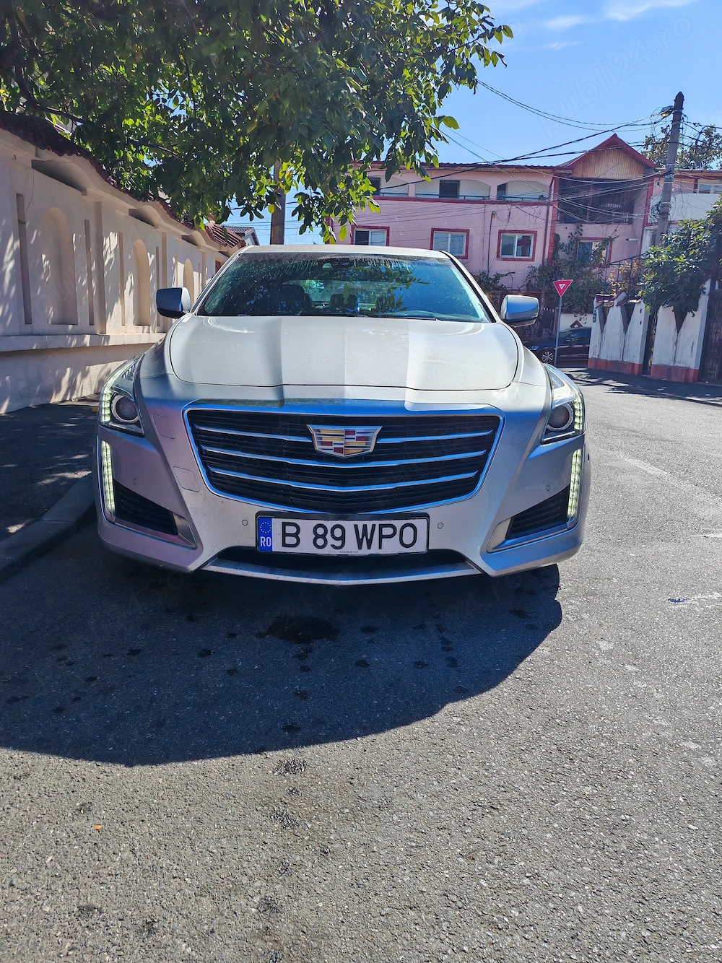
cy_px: 482
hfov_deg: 54.9
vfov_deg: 69.4
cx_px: 361
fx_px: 695
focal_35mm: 25
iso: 50
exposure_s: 1/2300
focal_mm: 5.3
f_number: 1.9
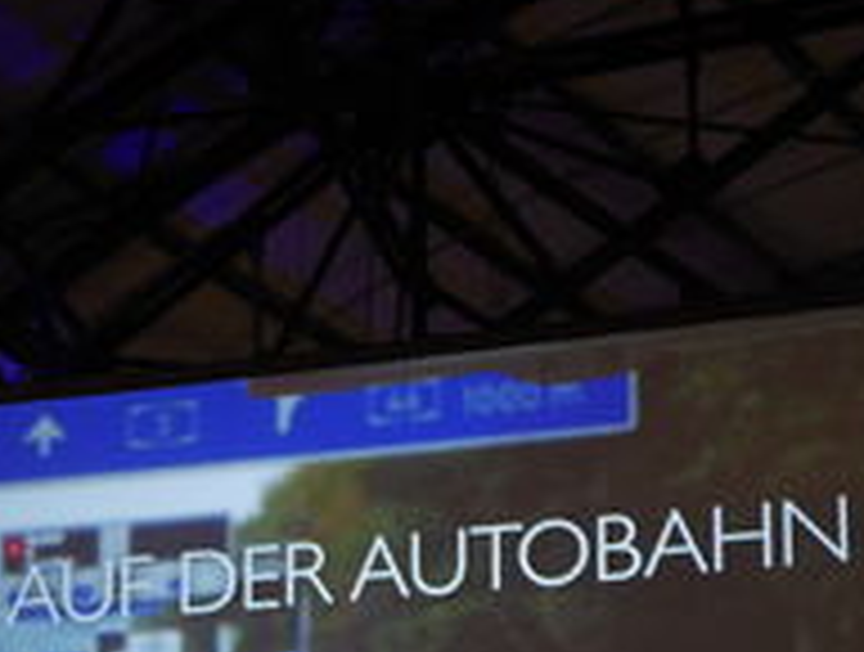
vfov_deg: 10.8
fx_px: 3328
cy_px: 942
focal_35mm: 133
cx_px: -40
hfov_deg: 14.5
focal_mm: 20
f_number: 1.7
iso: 400
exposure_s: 1/60
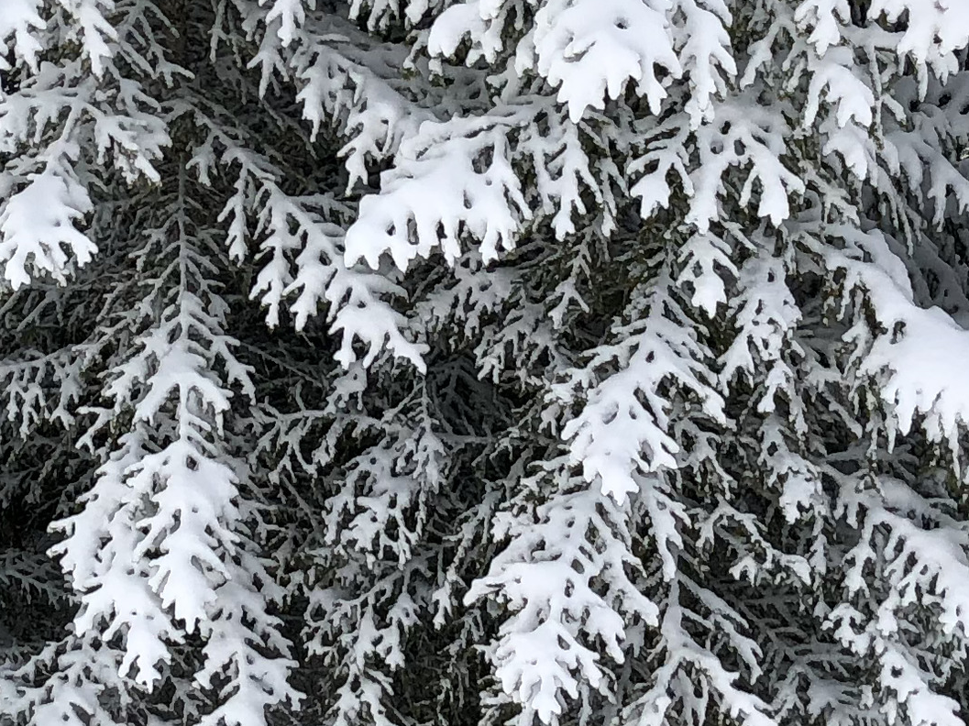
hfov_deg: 18.3
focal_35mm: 106
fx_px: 2966
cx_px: 151
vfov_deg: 13.8
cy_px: 9
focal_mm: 4
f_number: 1.8
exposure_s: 1/1412
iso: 20
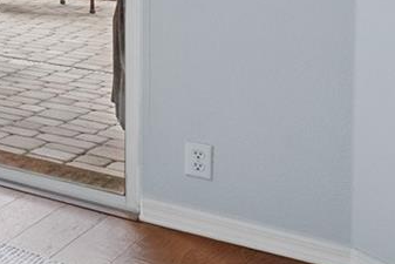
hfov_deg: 15.9
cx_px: -512
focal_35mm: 76
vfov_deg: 16.4
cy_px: -130
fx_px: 834
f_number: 9
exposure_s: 1/13
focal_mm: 16
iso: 400
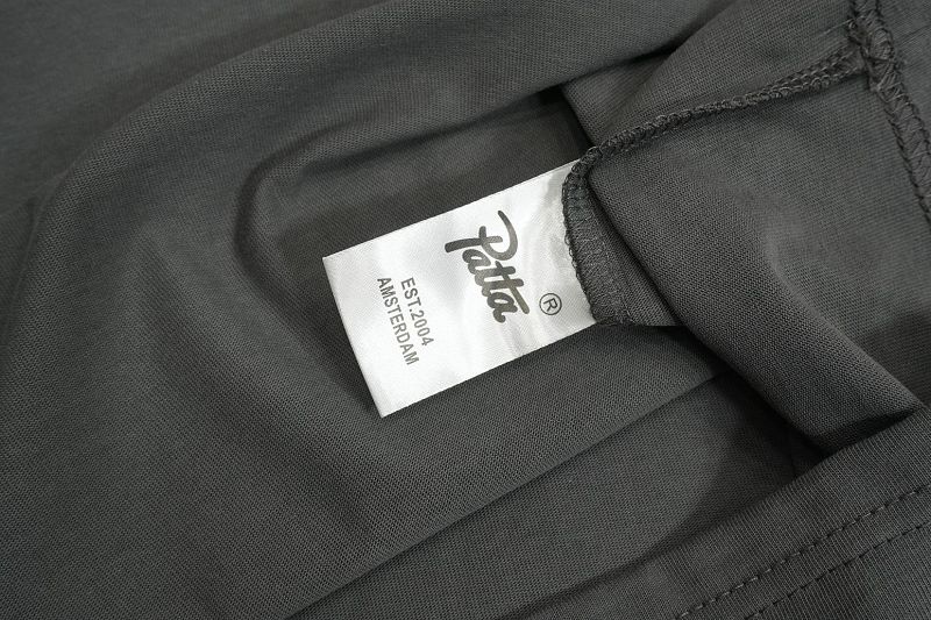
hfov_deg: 47.9
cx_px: 466
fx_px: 1047
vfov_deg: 33.0
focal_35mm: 40
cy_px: 310
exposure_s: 1/160
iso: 1000
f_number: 8
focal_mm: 27
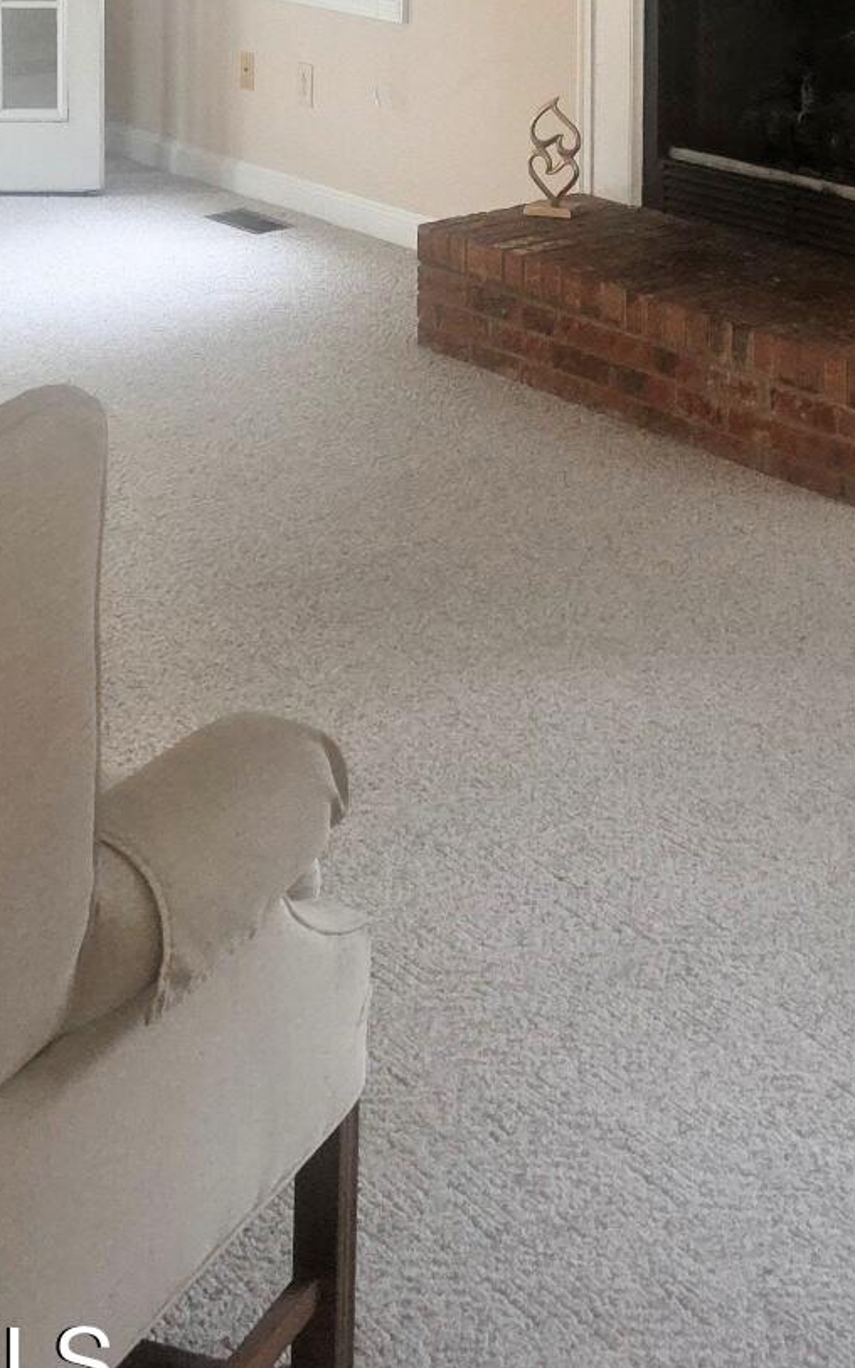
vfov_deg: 30.2
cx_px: 658
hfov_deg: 21.4
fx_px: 2237
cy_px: -165
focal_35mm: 60
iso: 125
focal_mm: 6.3
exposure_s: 1/60
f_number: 1.7
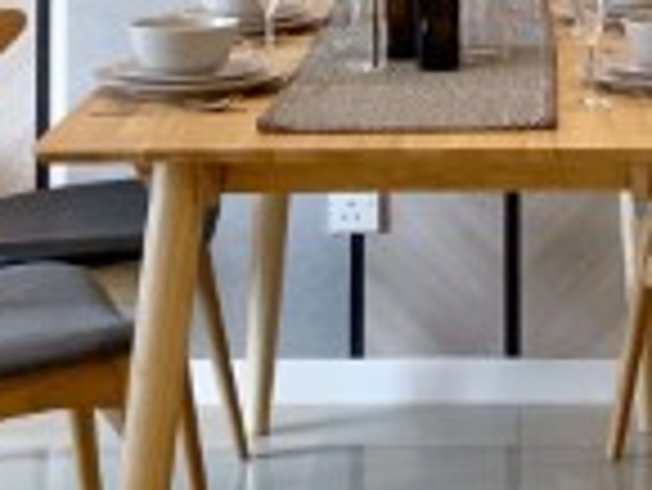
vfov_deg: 10.9
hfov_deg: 15.3
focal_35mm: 128
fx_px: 2413
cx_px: 508
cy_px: -391
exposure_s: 1/50
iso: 40
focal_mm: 3
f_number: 1.8
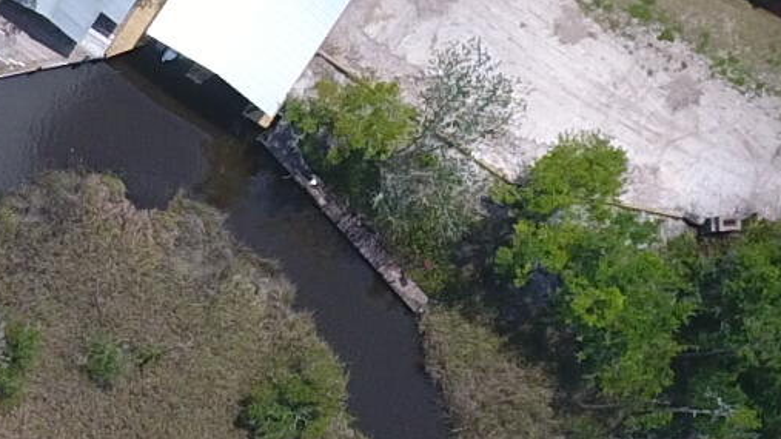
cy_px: 425
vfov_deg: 9.3
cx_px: -716
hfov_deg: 14.3
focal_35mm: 129
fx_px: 2671
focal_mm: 3.61
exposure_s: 1/803
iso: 100
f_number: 2.8
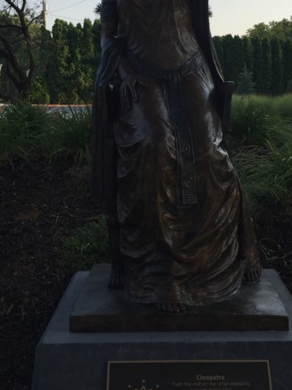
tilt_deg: -1.6
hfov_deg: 28.5
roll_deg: +0.4
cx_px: 163
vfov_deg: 36.9
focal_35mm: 51
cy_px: 114
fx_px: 574
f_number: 2.2
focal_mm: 4.15
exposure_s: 1/746
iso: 32
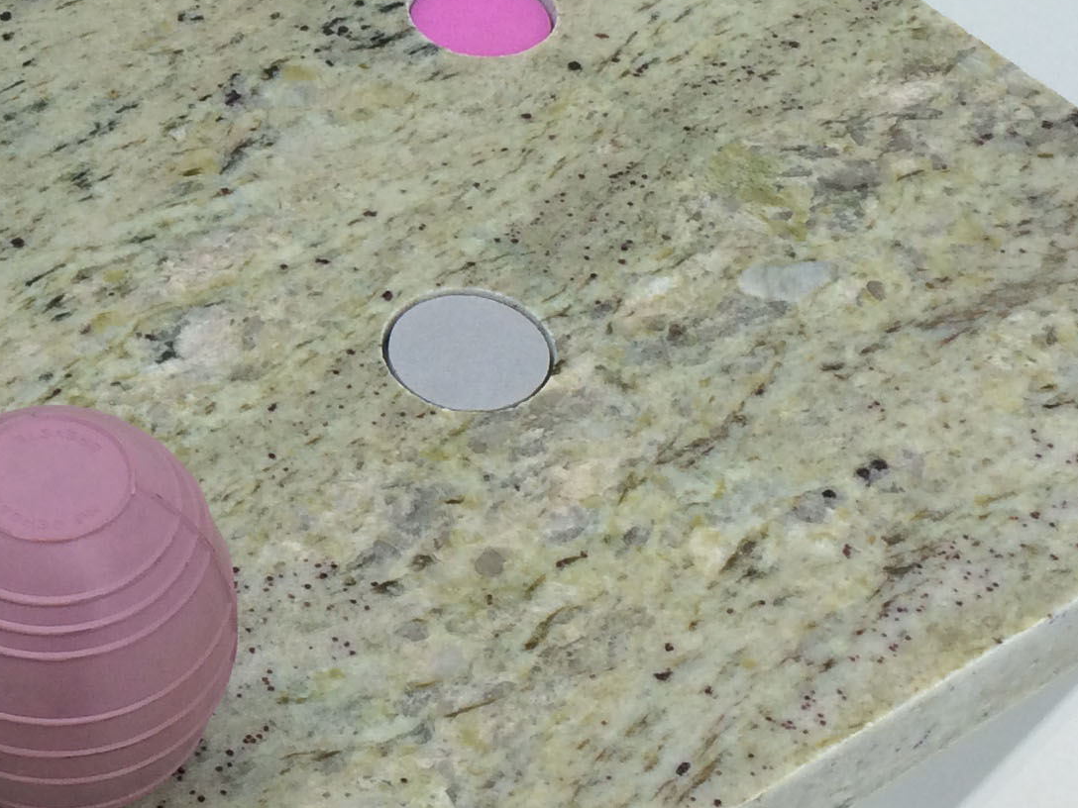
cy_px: 183
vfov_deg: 16.9
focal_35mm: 87
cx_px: -25
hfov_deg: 21.6
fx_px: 2709
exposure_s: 1/186
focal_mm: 4.15
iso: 32
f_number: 2.2
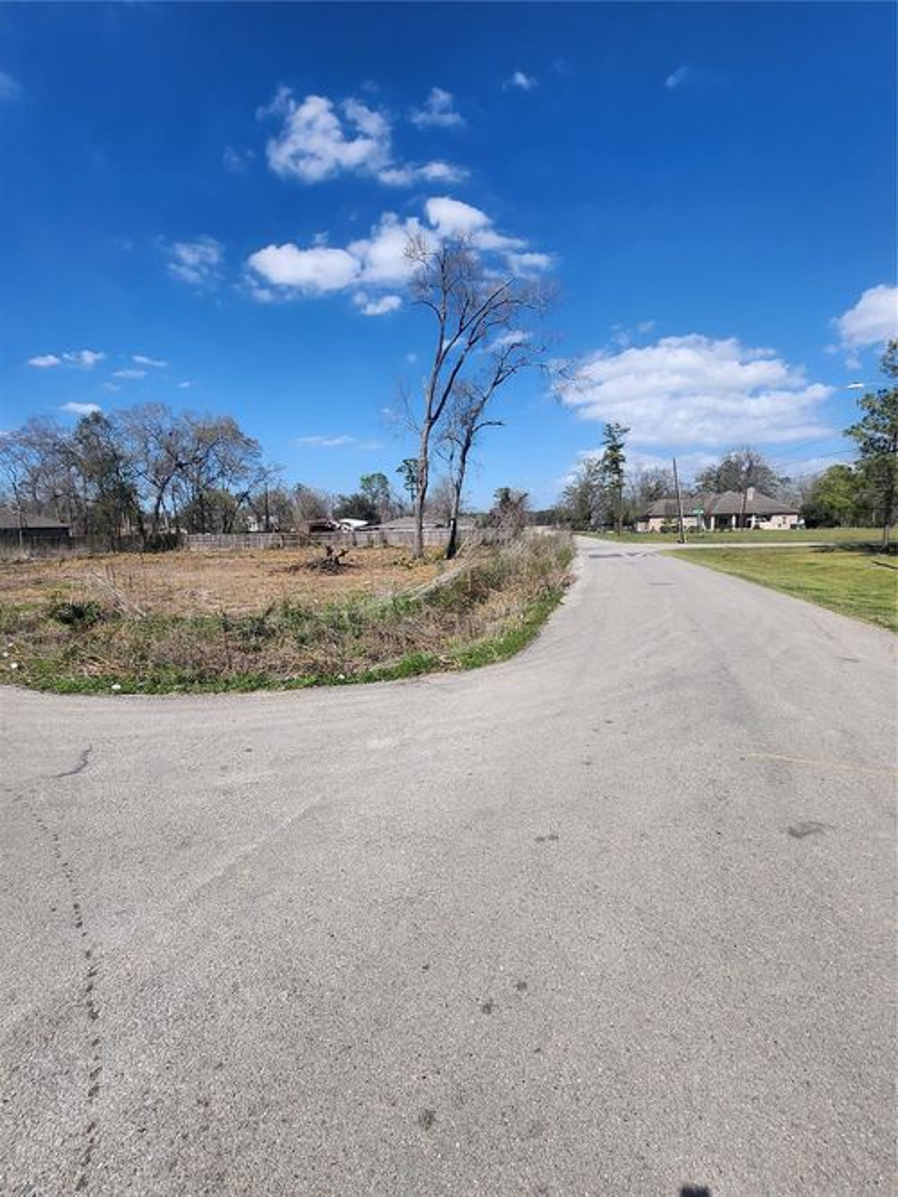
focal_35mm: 13
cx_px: 449
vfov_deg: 106.2
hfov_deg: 89.9
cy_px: 598
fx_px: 450
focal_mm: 1.7
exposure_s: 1/1723
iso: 32
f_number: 2.2
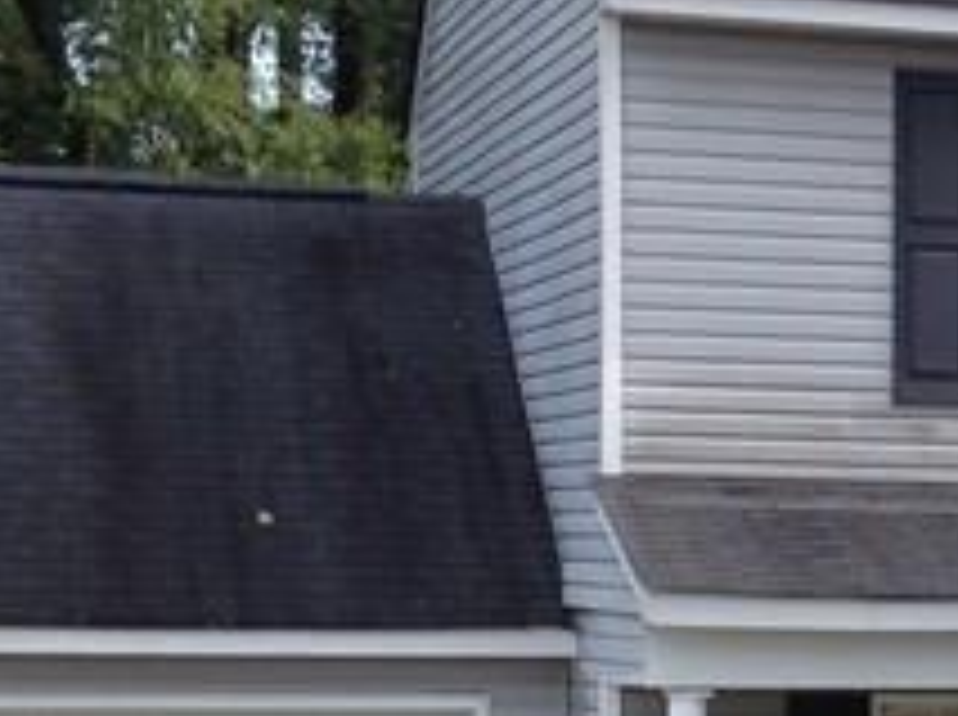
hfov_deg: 11.7
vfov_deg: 9.2
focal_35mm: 159
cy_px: 851
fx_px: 4393
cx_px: 1606
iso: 50
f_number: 2.4
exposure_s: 1/526
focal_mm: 4.12
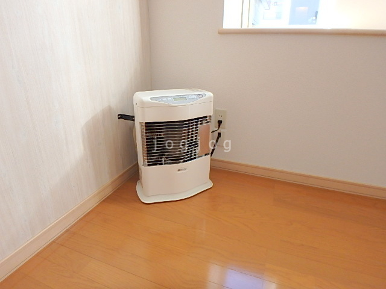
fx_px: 234
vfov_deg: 63.4
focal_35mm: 21
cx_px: 193
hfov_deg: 79.0
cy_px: 144
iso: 200
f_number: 3.5
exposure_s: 1/60
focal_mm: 3.7
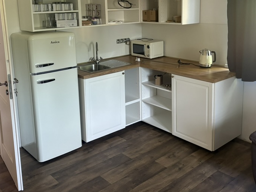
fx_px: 288
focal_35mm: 39
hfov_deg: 47.8
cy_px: 50
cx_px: 142
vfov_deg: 36.0
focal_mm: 5.96
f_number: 1.6
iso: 320
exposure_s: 1/60
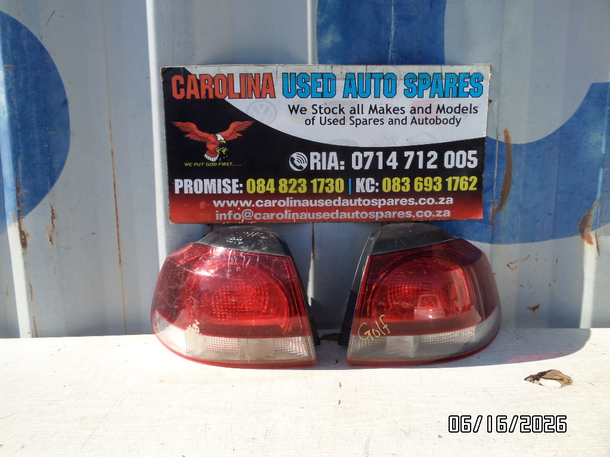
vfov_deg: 56.8
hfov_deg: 71.6
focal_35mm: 24
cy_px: 228
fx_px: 423
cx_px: 305
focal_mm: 4
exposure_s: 1/500
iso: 80
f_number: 4.2
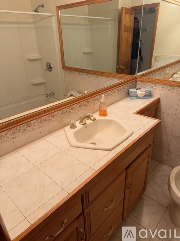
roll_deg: +1.3
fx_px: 166
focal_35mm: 24
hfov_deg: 56.8
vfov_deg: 71.6
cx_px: 90
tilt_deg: -25.5
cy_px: 120
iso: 160
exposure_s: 1/120
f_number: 1.78
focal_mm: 6.76
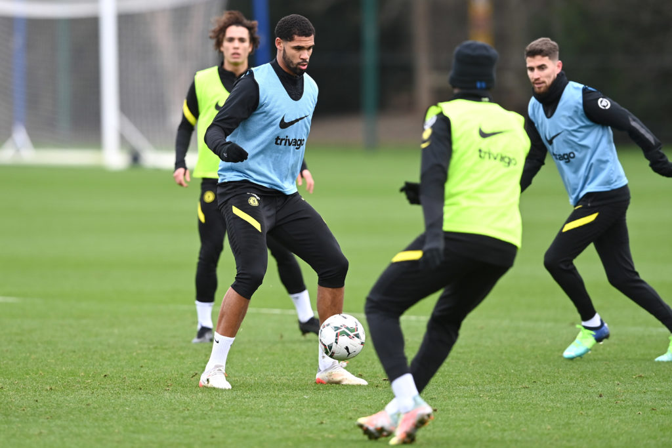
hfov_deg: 5.2
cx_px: 336
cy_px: 224
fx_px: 7467
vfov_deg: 3.4
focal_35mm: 400
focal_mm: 400
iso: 800
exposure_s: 1/1250
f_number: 3.5
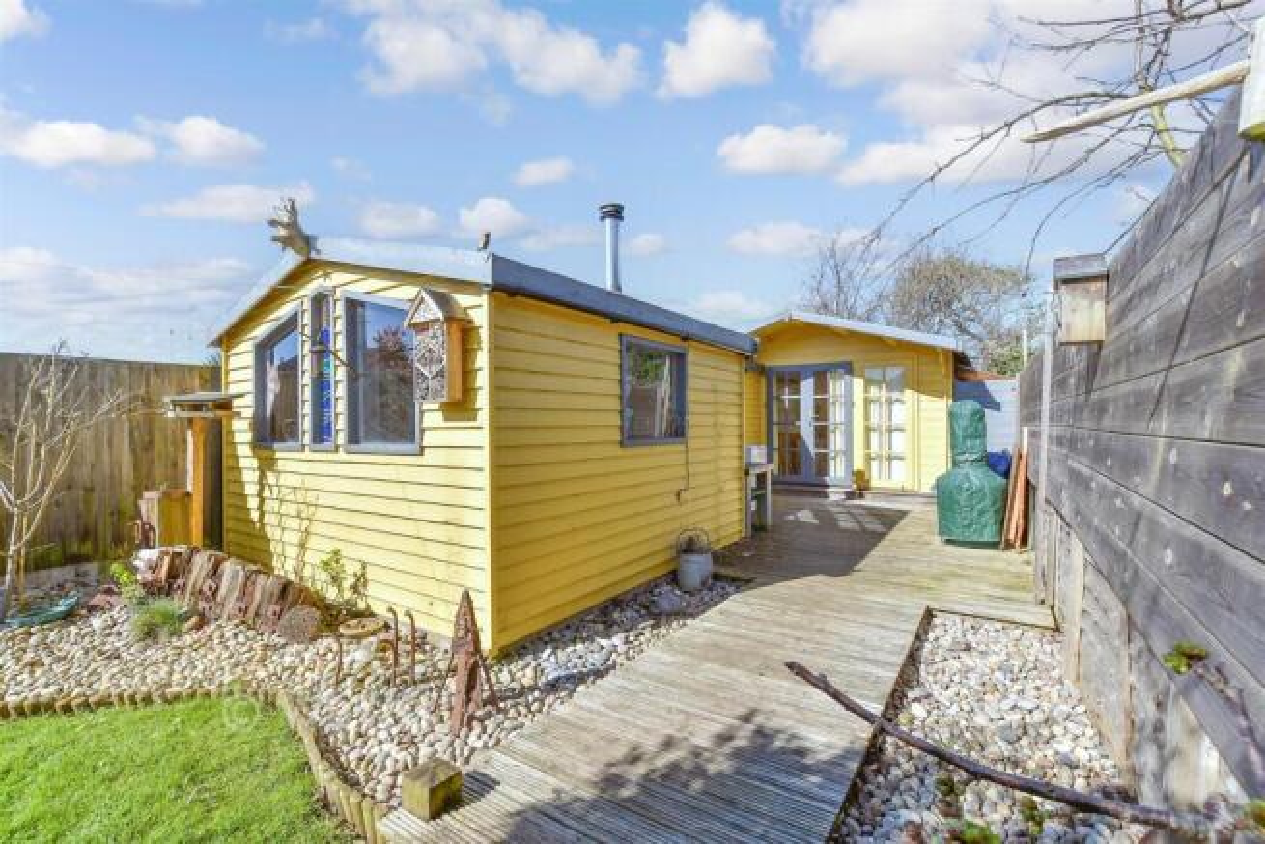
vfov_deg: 77.4
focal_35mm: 15
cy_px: 422
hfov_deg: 100.4
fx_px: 527
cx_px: 632
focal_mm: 10
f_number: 8
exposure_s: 1/250
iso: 160
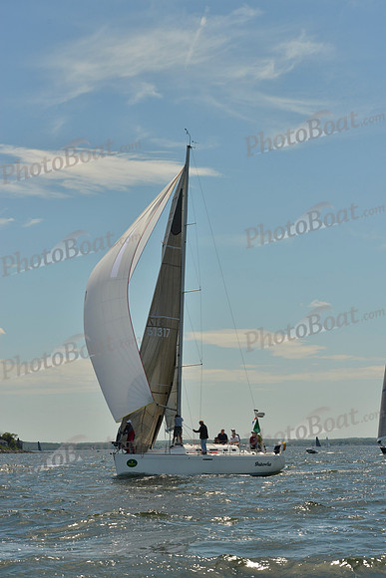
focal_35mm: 85
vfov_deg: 23.9
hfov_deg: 16.1
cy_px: 289
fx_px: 1366
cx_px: 193
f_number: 10
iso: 280
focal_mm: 85
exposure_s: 1/1600
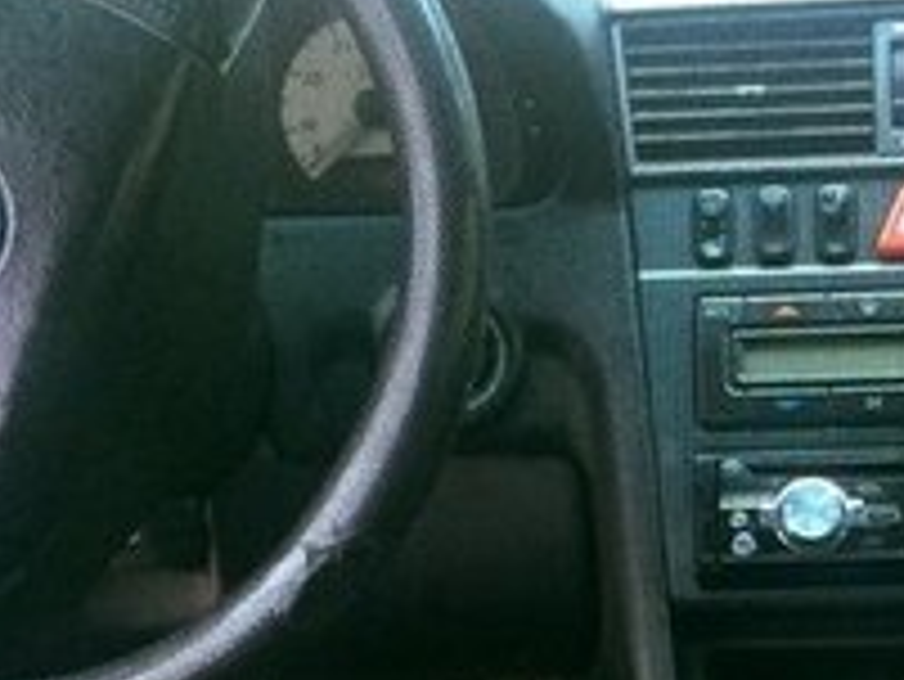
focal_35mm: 95
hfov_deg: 20.5
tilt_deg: -22.7
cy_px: 844
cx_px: 688
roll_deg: +0.2
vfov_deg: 15.0
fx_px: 2482
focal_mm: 4.15
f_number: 2.2
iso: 64
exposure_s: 1/33
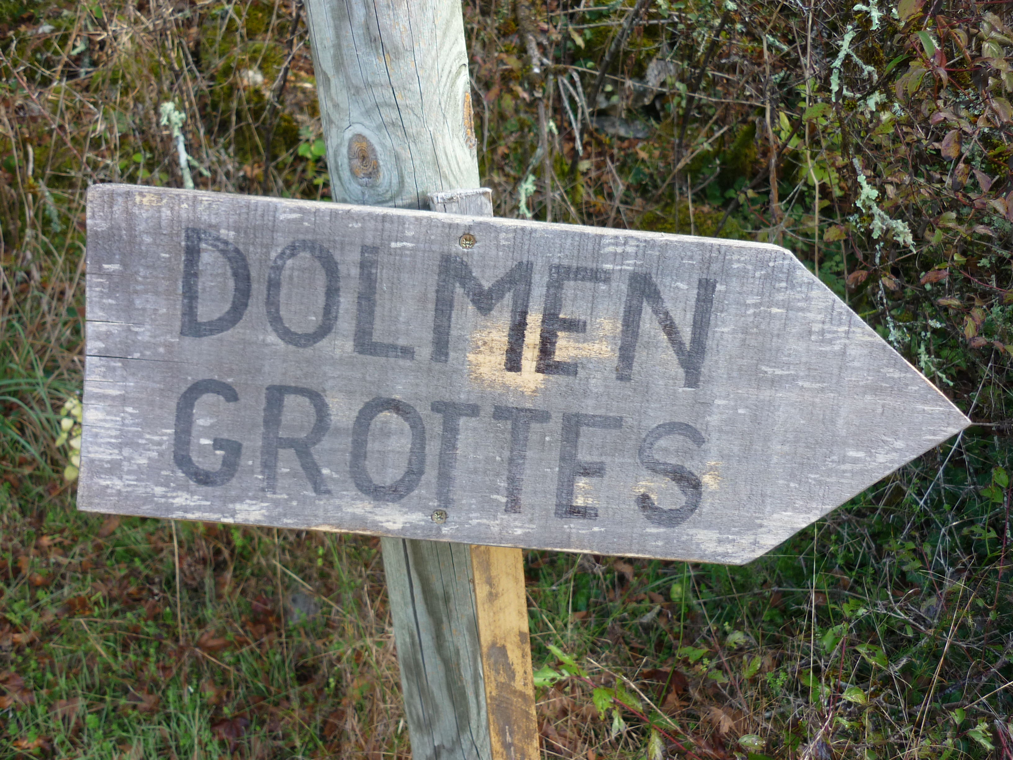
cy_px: 380
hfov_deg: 55.4
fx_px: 966
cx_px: 506
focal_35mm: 33
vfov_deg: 42.9
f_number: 2.8
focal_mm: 5.5
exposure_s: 1/60
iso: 80
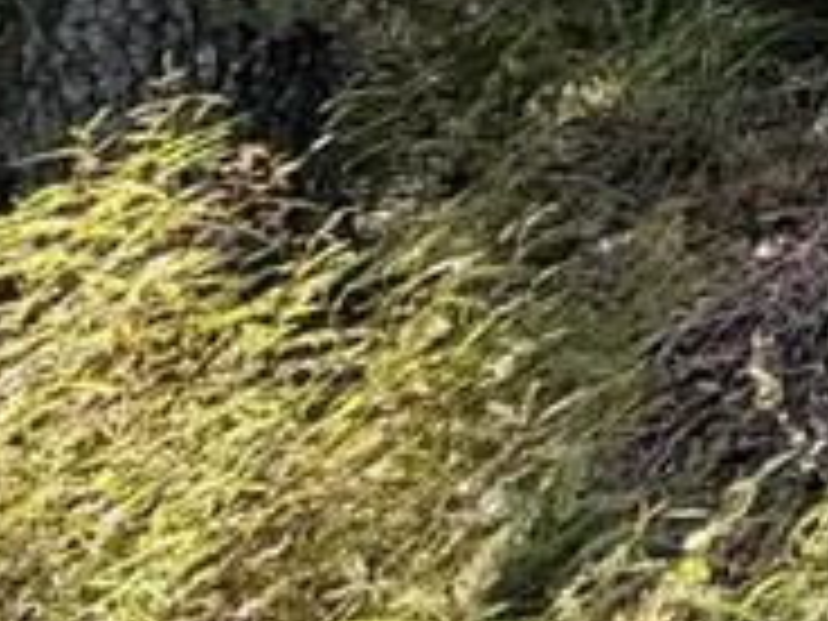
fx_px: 1866
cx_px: 2110
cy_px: -747
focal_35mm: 78
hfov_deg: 14.0
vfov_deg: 14.4
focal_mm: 2.22
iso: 50
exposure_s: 1/502
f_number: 2.2
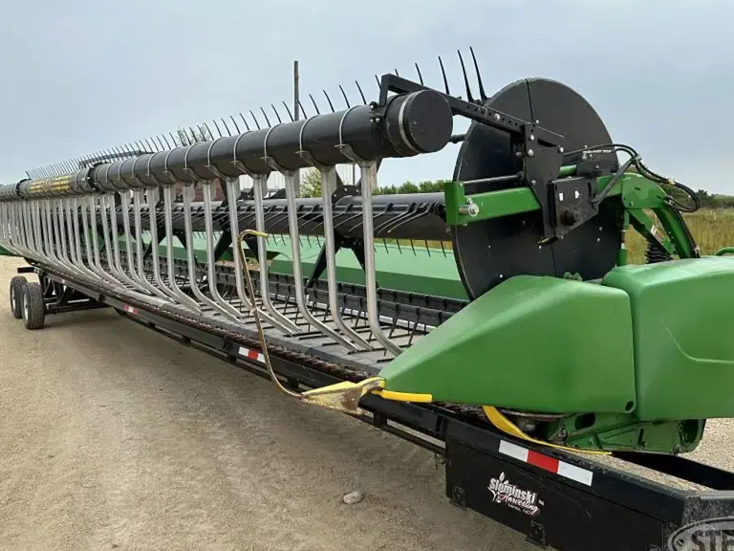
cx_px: 378
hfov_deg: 60.0
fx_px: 636
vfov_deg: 46.7
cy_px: 237
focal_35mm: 30
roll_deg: +0.0
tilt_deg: -2.6
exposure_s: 1/4184
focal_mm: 6.86
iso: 80
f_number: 1.78
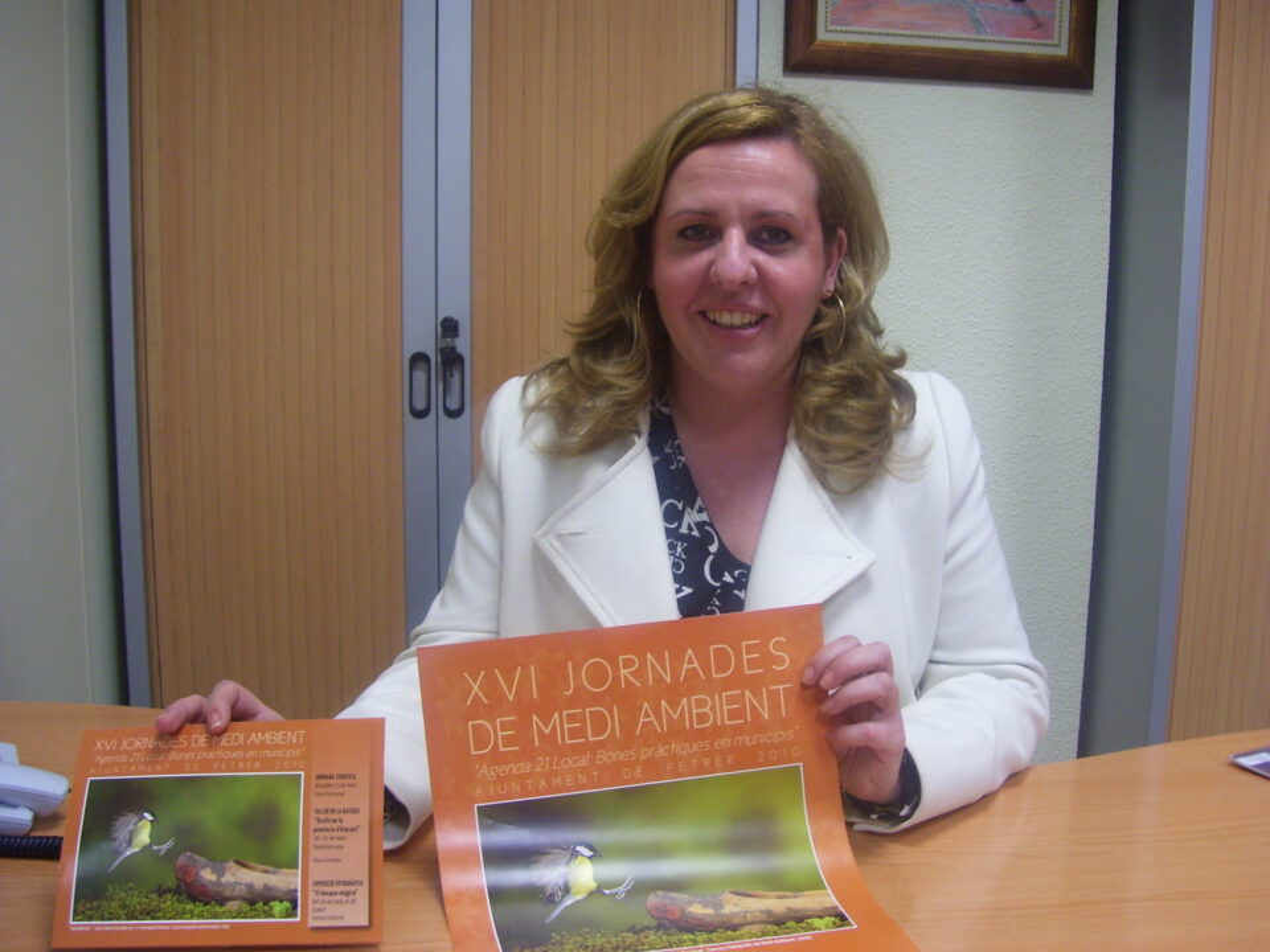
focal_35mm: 37
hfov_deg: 50.1
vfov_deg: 38.7
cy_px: 476
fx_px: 1357
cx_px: 635
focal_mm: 6
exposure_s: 1/30
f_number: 2.7
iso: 160
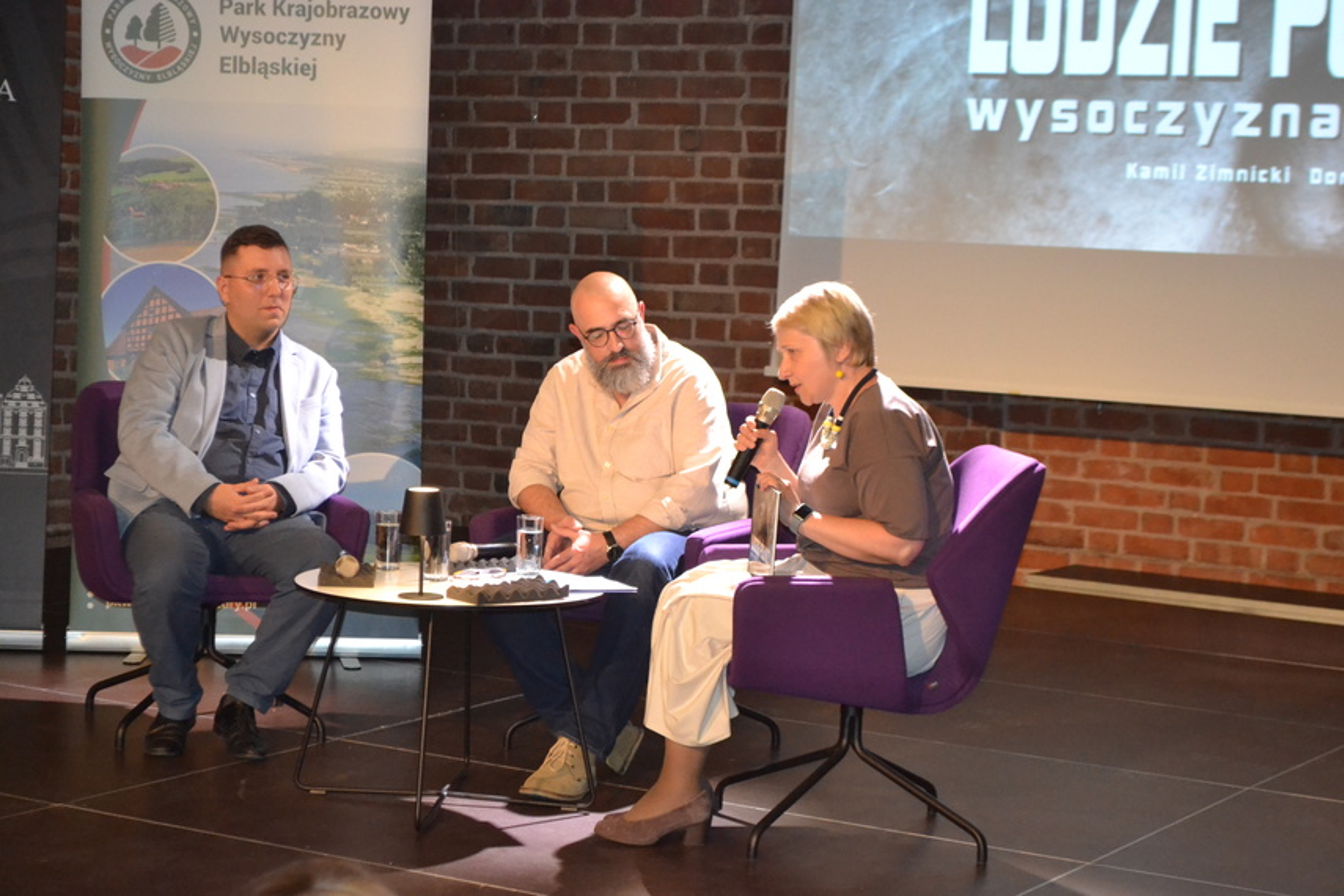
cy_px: 448
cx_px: 672
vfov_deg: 18.2
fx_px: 2800
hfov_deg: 27.0
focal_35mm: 75
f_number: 5.6
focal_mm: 50
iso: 3200
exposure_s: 1/60
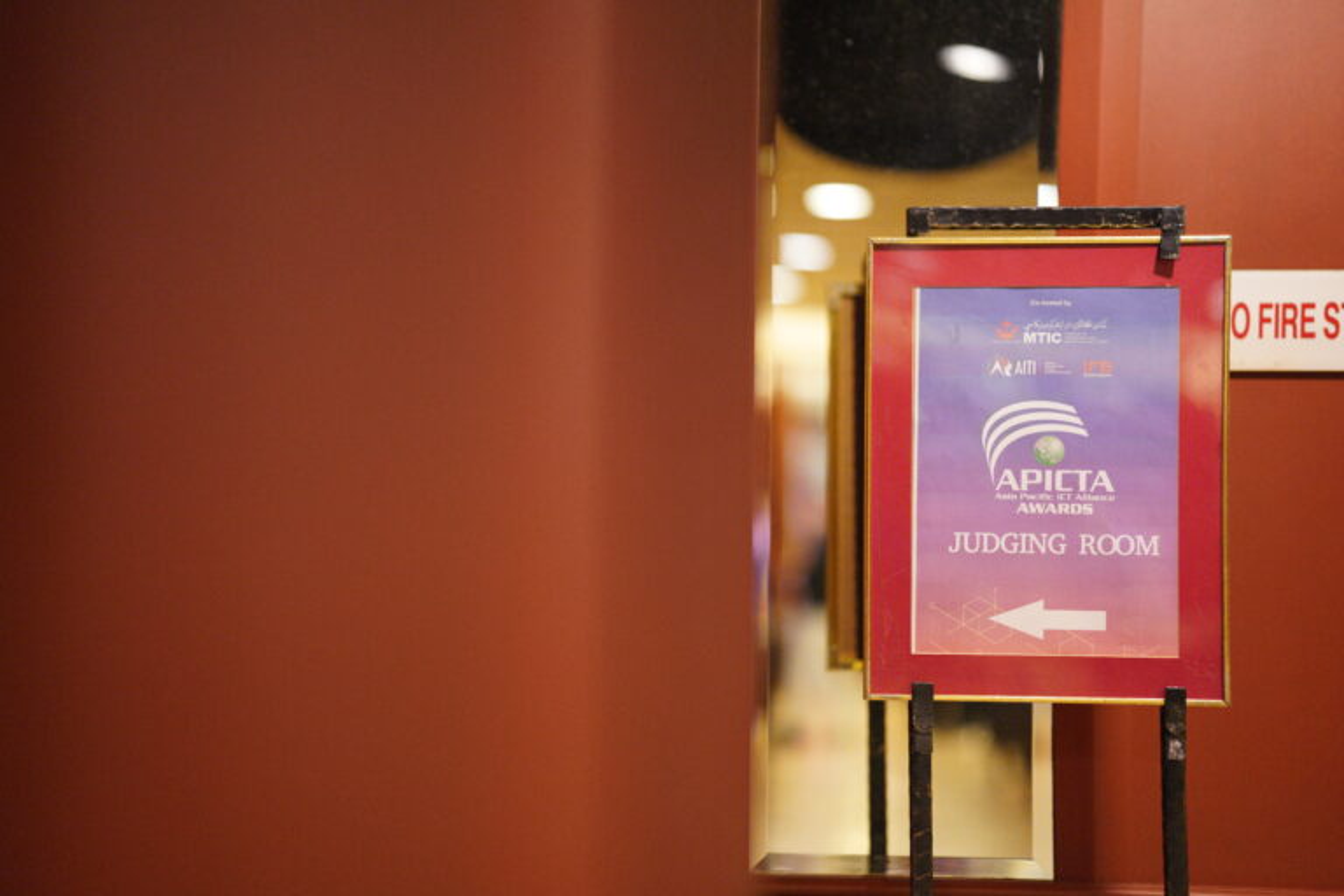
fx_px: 3173
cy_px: 448
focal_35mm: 85
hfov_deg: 23.9
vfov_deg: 16.1
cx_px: 672
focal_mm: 85
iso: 3200
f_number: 1.4
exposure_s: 1/160
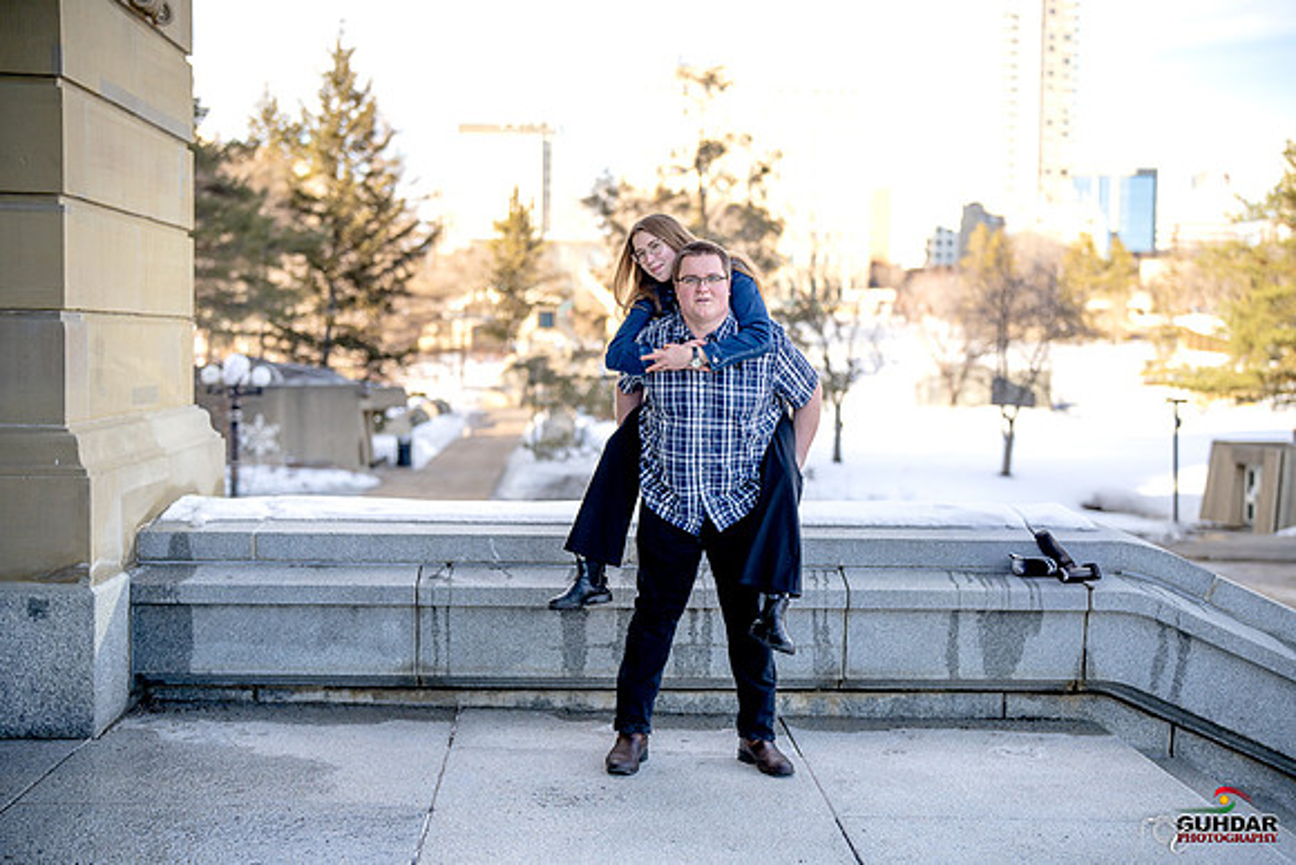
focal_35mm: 50
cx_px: 648
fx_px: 1800
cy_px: 432
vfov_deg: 27.0
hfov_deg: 39.6
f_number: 1.8
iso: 500
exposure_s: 1/6400
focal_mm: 50
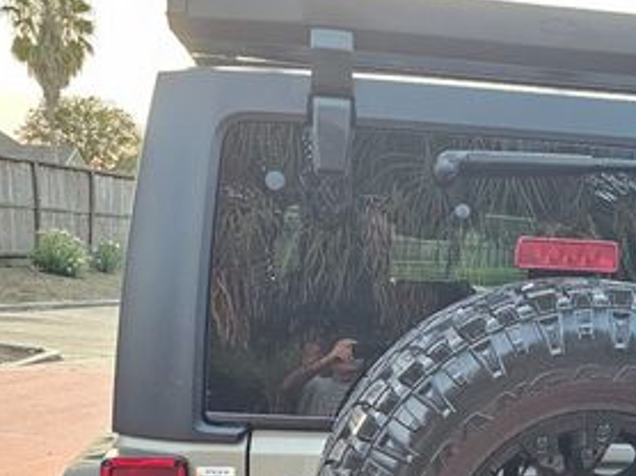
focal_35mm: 53
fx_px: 973
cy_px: 487
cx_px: 503
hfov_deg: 35.1
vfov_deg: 25.9
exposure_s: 1/120
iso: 400
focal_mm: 6.3
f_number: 1.7
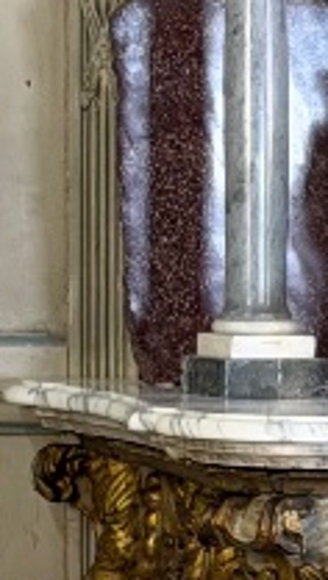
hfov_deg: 4.0
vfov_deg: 7.1
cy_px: 708
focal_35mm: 300
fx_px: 4625
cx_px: 723
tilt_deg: -6.3
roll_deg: -1.2
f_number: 1.78
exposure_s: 1/50
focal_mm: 6.76
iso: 125
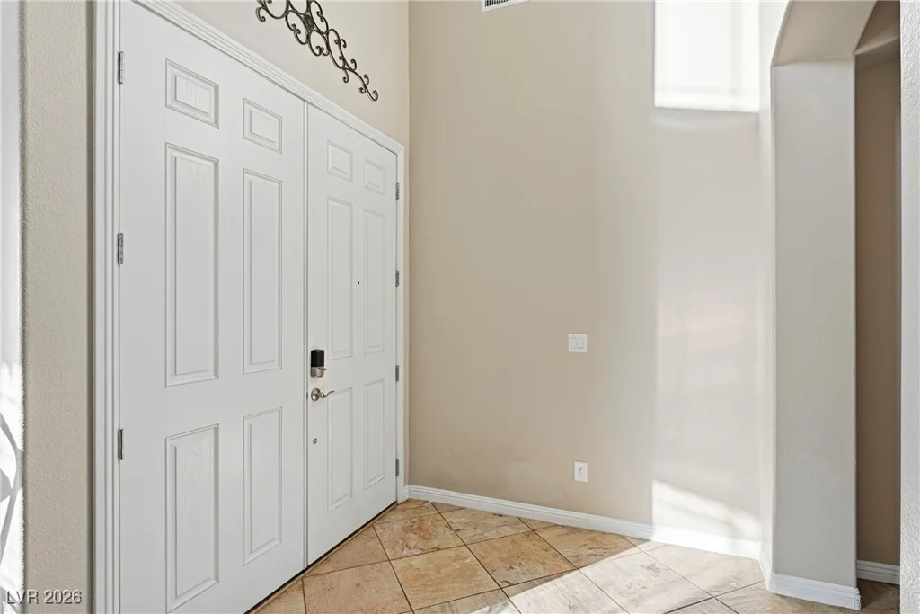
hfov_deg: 88.4
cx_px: 460
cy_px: 307
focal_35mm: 18
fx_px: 473
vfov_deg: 66.0
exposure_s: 1/80
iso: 64
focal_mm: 18.5
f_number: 9
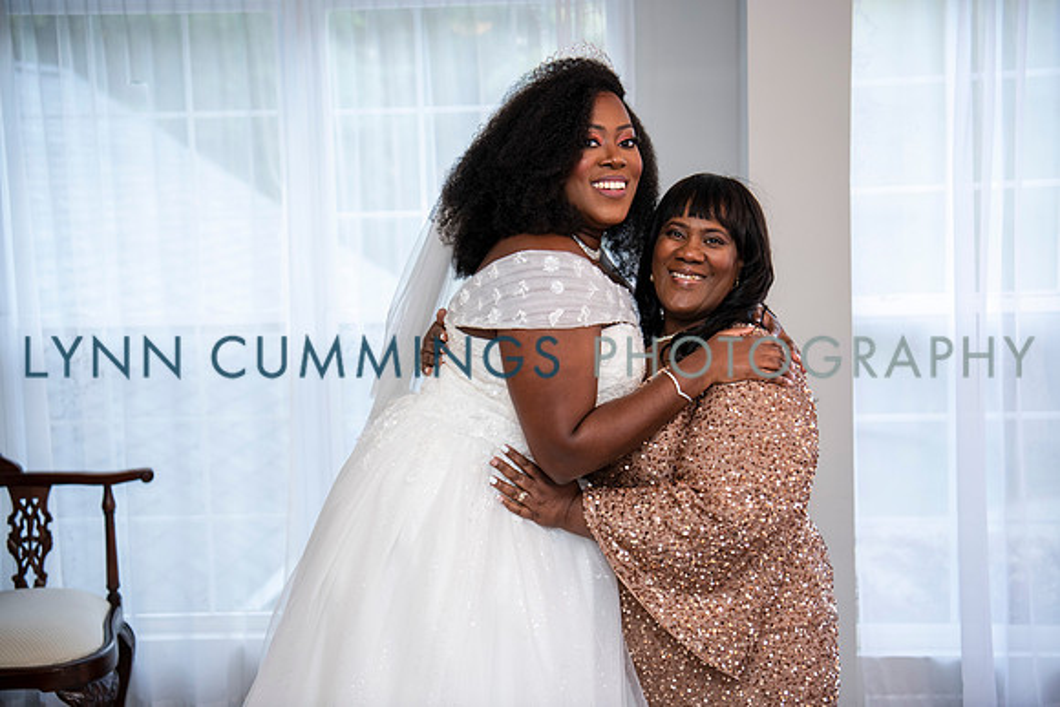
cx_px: 530
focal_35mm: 50
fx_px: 1472
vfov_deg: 27.0
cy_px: 354
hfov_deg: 39.6
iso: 640
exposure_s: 1/125
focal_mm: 50
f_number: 3.5
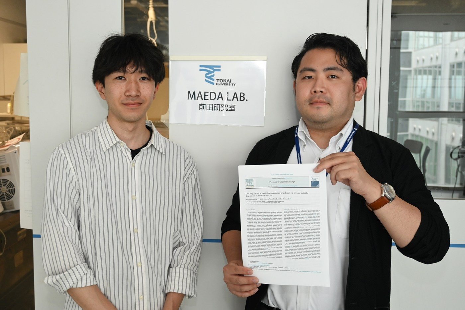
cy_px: 155
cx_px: 232
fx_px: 475
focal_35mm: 37
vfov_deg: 36.2
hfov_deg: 52.2
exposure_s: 1/60
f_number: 4.2
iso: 400
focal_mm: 24.5
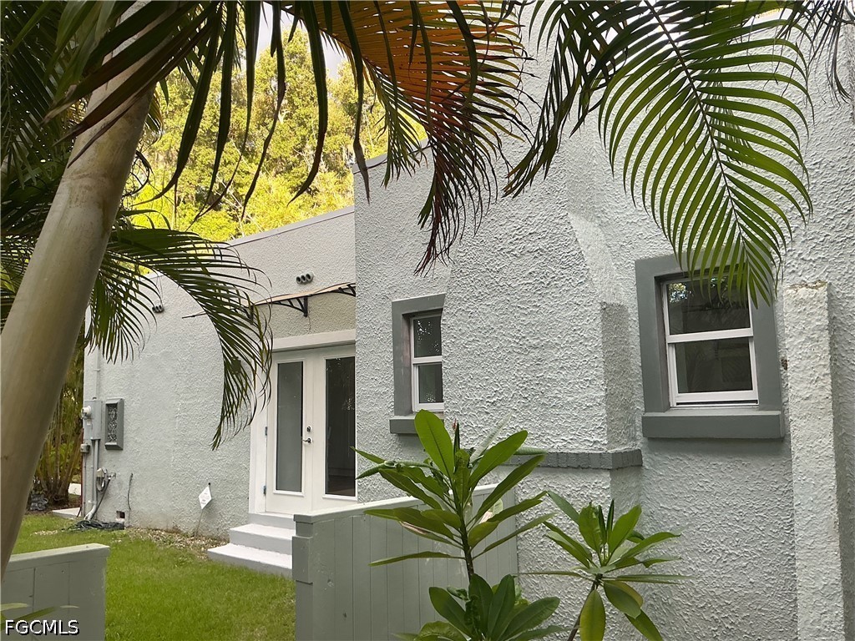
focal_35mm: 29
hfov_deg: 61.7
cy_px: 320
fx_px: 716
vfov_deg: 48.2
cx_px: 428
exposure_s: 1/100
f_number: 1.8
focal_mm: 3
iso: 32
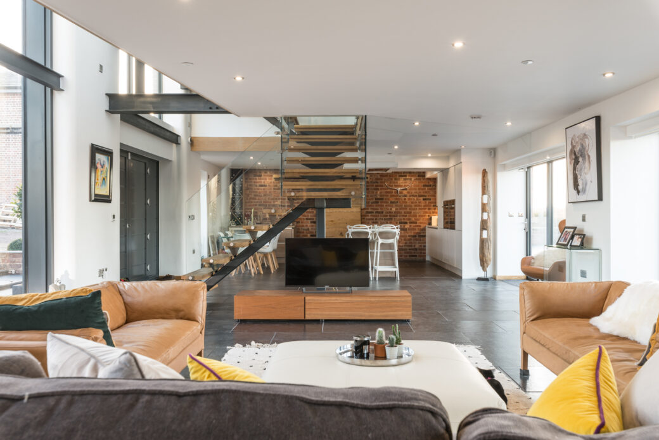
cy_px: 220
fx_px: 549
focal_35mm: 30
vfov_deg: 43.6
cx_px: 330
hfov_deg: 61.9
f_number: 9
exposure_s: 1/2.5
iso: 100
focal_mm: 30
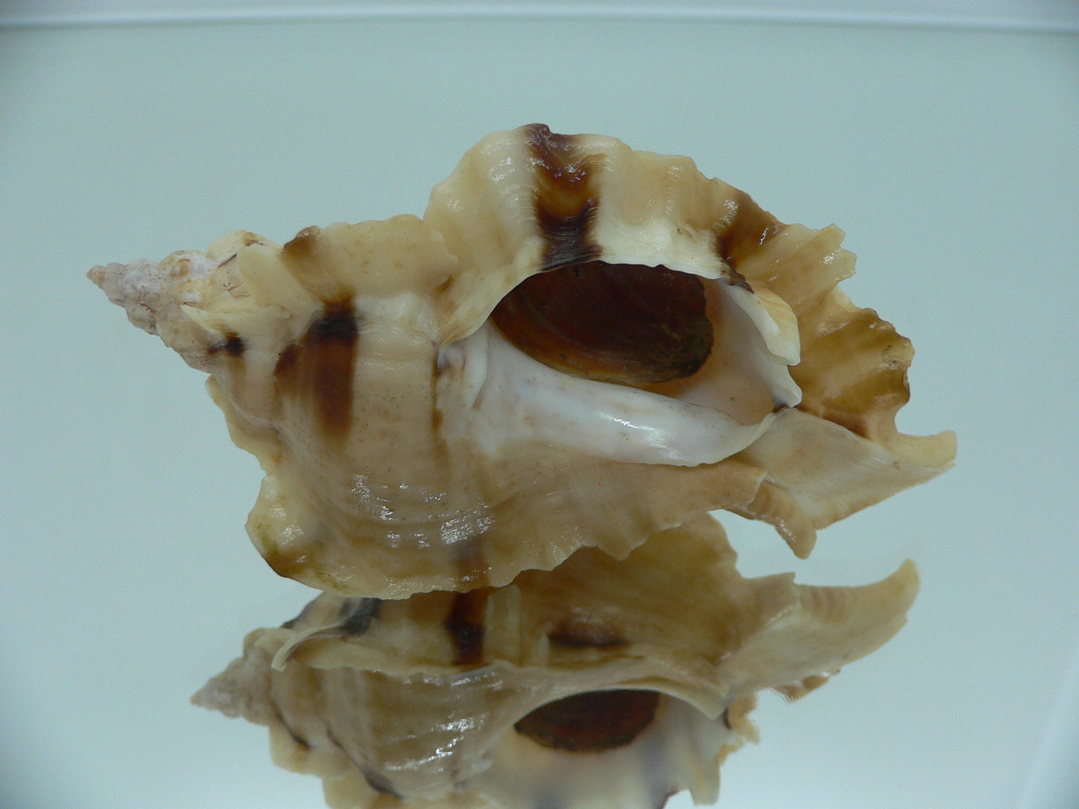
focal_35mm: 35
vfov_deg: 40.7
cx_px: 540
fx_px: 1091
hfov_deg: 52.6
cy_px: 404
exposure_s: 1/60
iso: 100
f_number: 2.8
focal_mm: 4.6
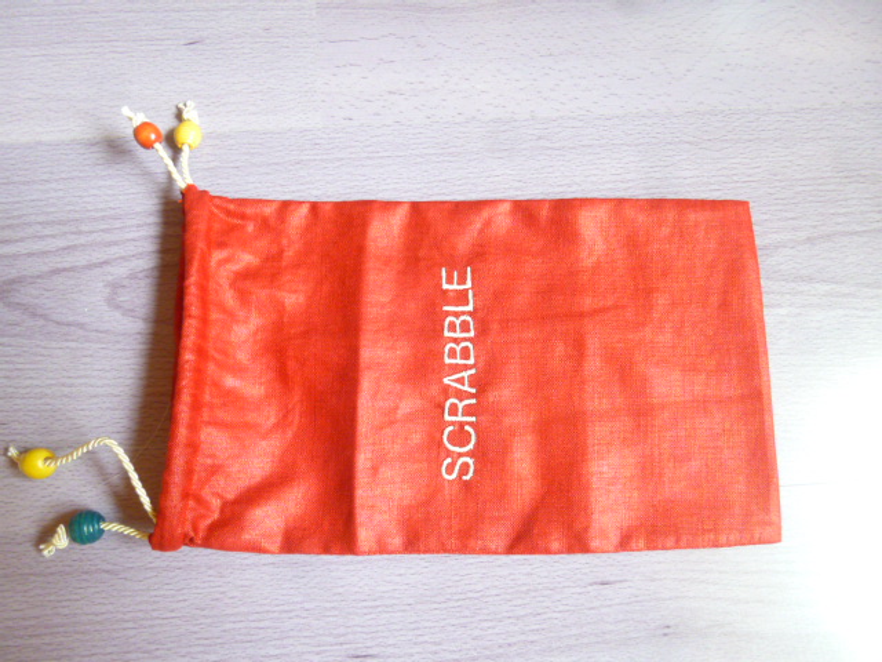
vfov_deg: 54.9
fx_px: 637
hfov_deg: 69.4
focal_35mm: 25
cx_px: 441
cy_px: 331
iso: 200
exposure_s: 1/8
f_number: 3.1
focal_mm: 4.5
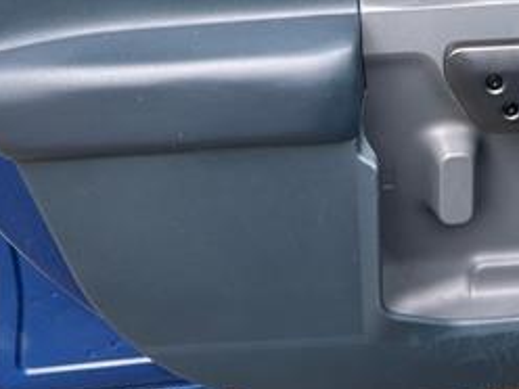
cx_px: 452
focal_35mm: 67
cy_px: -36
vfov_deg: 20.9
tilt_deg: -28.6
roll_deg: +2.2
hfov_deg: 28.0
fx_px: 1005
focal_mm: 5.7
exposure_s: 1/121
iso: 32
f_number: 1.5
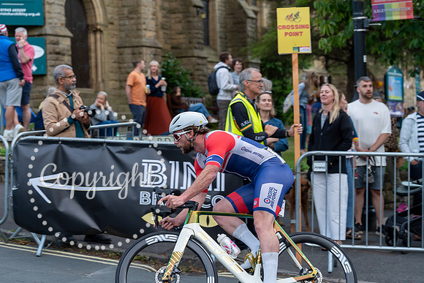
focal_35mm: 70
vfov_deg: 19.5
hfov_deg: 28.8
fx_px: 825
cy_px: 142
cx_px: 212
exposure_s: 1/800
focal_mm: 70
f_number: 3.5
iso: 1250
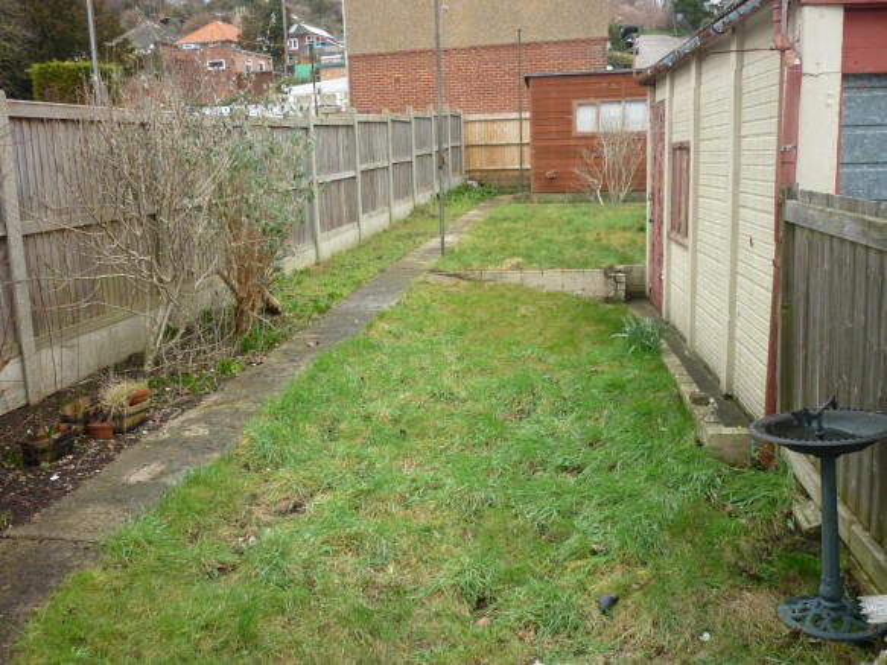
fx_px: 845
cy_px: 332
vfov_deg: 42.9
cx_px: 444
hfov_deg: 55.4
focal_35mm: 33
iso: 100
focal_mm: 5.5
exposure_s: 1/125
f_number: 2.8
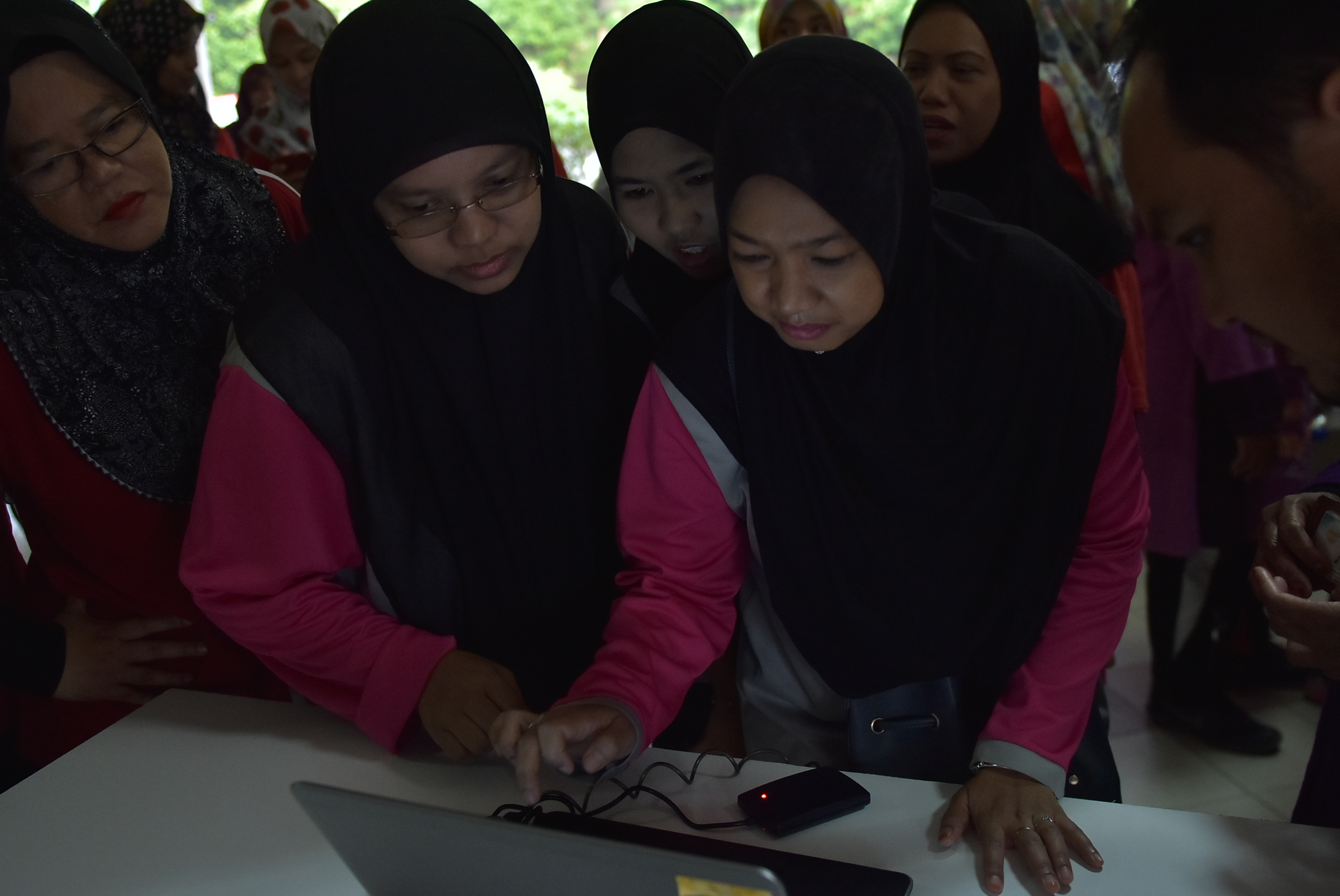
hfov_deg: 53.1
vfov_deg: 36.9
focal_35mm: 36
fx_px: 1341
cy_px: 448
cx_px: 670
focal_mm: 24
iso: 1000
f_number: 2.8
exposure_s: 1/200
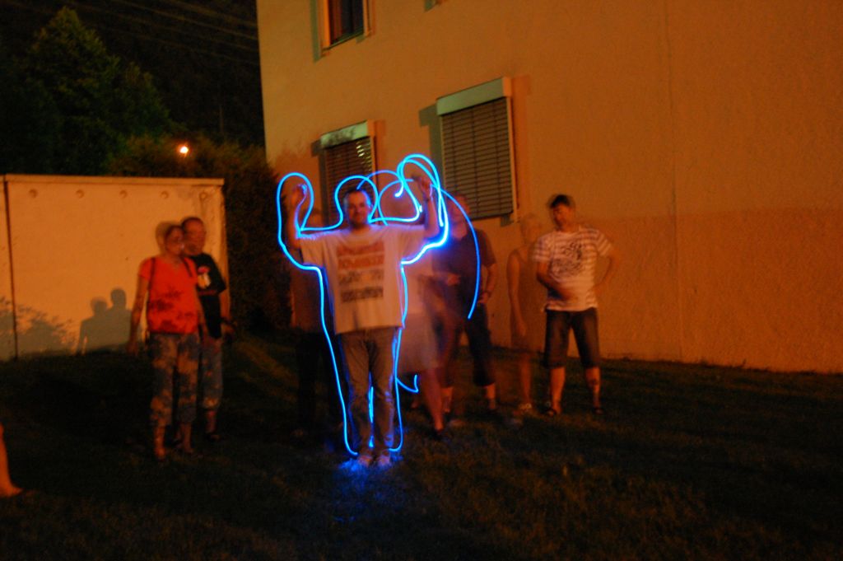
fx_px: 912
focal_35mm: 39
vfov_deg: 34.2
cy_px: 280
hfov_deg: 49.6
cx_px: 422
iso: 1600
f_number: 4
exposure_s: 12.2
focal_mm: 26
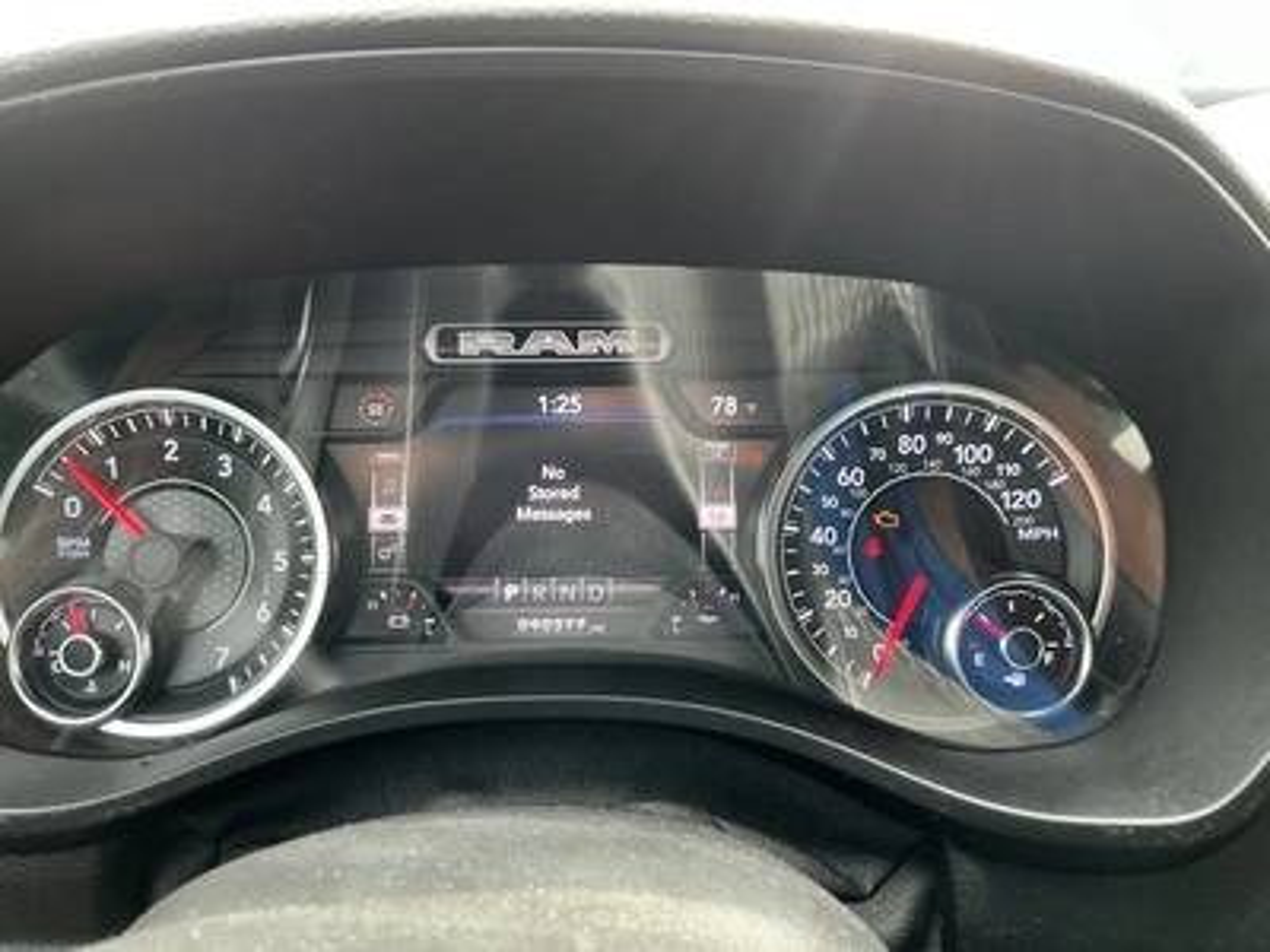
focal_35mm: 28
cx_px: 635
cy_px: 476
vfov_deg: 49.7
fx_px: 1027
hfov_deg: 63.4
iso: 100
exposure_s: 1/60
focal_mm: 3
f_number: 1.8
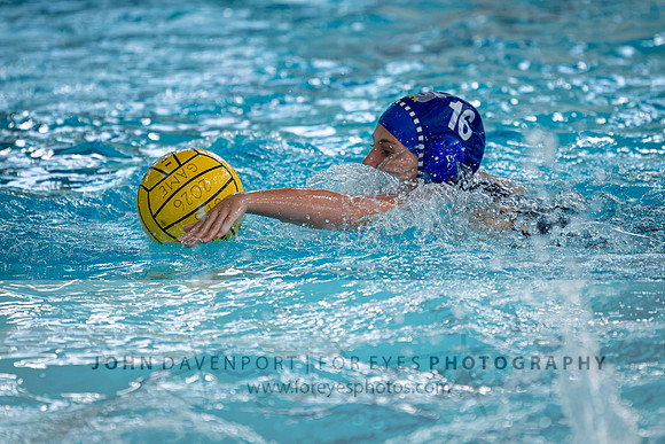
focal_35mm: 359
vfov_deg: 3.8
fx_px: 6627
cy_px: 183
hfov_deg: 5.7
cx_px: 362
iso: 4500
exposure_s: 1/1000
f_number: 2.8
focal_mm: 200
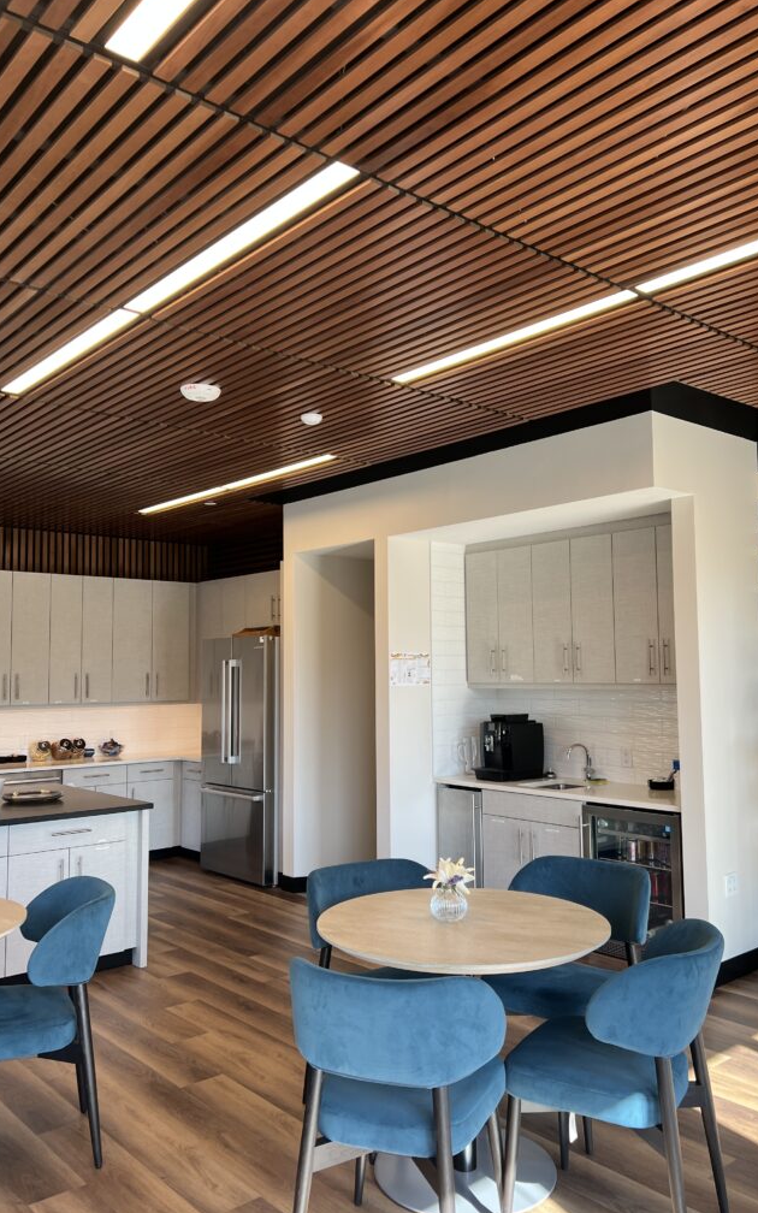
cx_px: 398
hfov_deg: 44.5
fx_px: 925
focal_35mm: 28
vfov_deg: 66.5
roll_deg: +1.4
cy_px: 602
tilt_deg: +4.3
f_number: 1.5
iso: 32
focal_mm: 5.7
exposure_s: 1/138
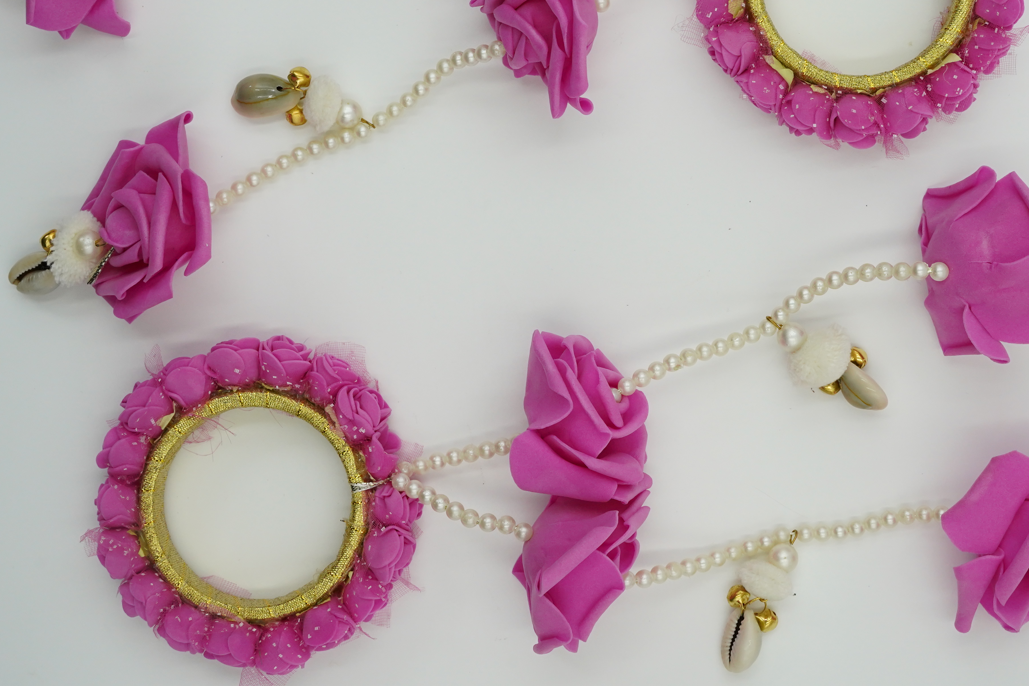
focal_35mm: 58
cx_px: 596
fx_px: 1658
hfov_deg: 34.4
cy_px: 198
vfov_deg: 23.2
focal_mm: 35
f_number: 11
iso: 1600
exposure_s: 1/160
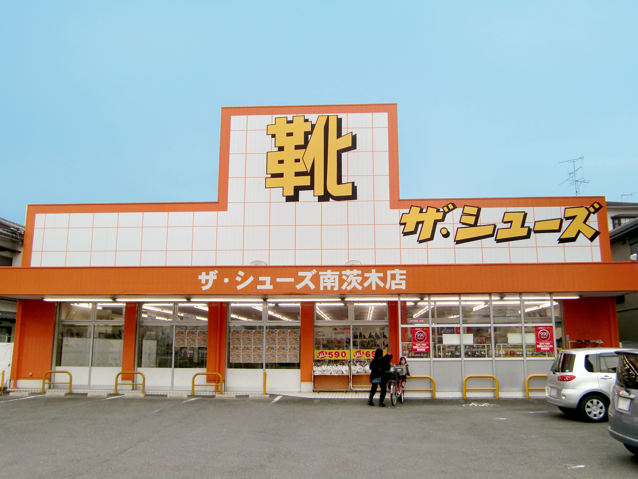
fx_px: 608
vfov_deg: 42.9
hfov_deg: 55.4
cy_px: 240
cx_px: 319
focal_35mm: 33
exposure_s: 1/800
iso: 64
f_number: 2.7
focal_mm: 5.8
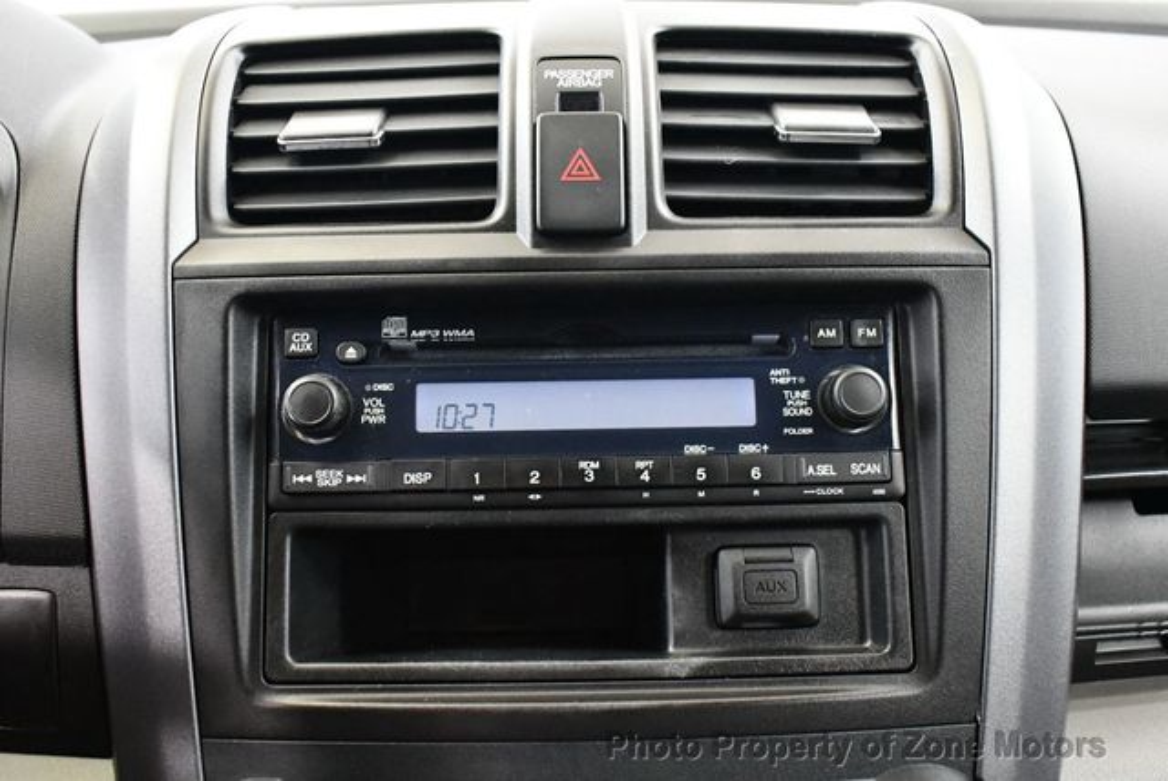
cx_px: 584
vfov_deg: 36.9
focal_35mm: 36
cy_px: 390
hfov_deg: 53.1
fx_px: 1169
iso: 5600
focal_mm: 18
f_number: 3.5
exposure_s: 1/60
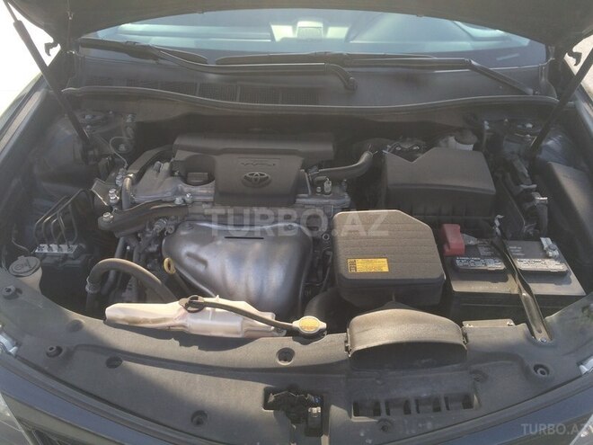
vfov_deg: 48.2
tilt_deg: -36.2
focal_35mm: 29
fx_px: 497
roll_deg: -1.6
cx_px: 296
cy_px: 222
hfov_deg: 61.7
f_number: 2.2
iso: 32
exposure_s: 1/297
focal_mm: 4.15
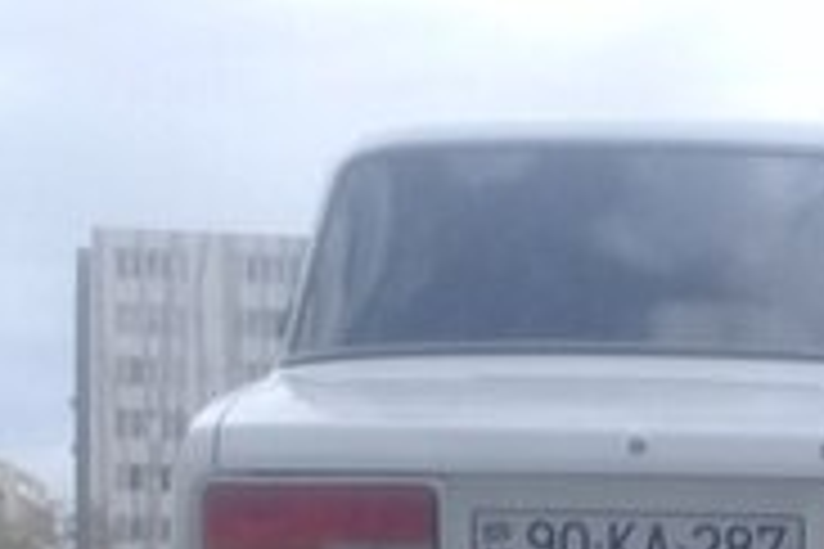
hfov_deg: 17.4
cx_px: 756
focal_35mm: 116
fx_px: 2655
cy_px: 893
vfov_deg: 11.2
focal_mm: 3.3
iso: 50
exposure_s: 1/917
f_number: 2.2
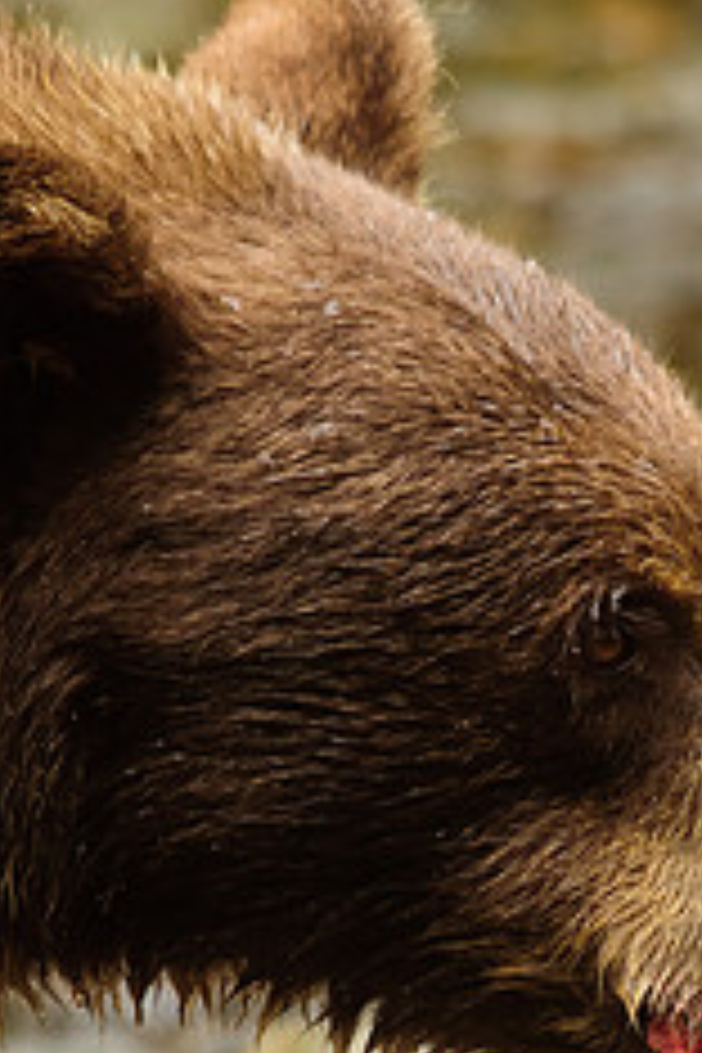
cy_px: 904
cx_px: 416
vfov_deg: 2.5
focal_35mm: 836
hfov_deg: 1.6
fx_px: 24451
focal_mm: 290
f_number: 8
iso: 1600
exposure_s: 1/200
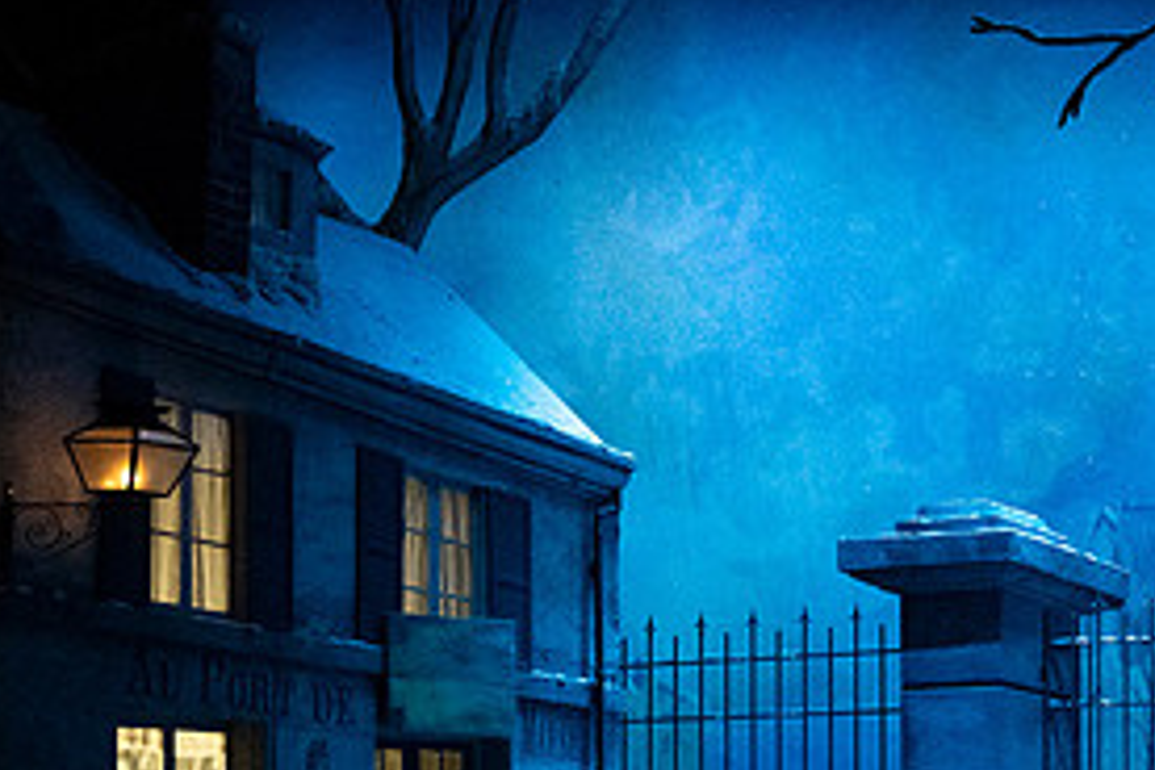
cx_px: 1046
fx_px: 4716
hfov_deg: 13.8
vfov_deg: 9.3
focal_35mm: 147
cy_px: 387
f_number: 5
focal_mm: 70
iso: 25600
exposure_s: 1/320
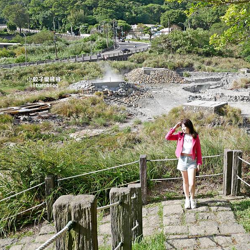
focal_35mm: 41
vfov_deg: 40.7
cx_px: 196
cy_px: 97
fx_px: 335
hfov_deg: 39.5
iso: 200
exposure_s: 1/1000
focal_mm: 14
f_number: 4
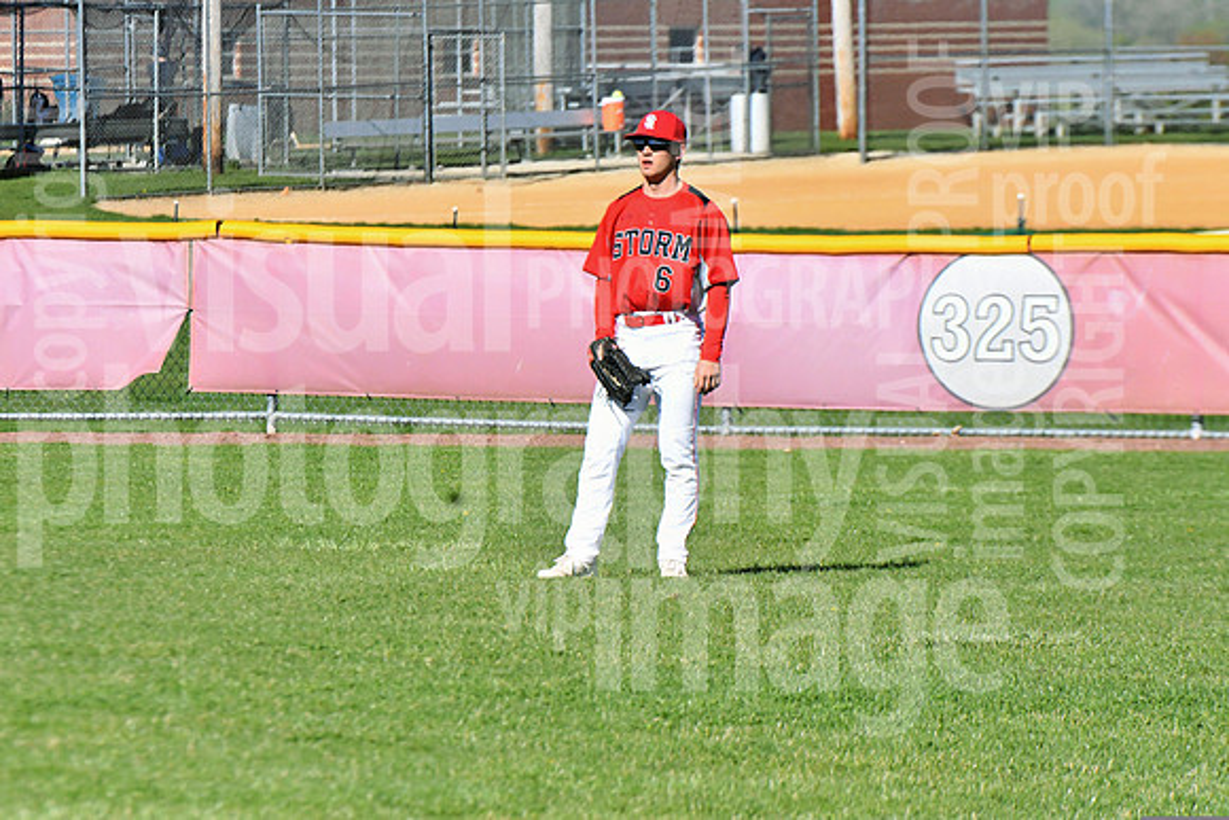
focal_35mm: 300
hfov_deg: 6.9
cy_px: 410
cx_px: 614
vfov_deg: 4.6
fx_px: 10244
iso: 3200
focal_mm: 200
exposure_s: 1/5000
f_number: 7.1
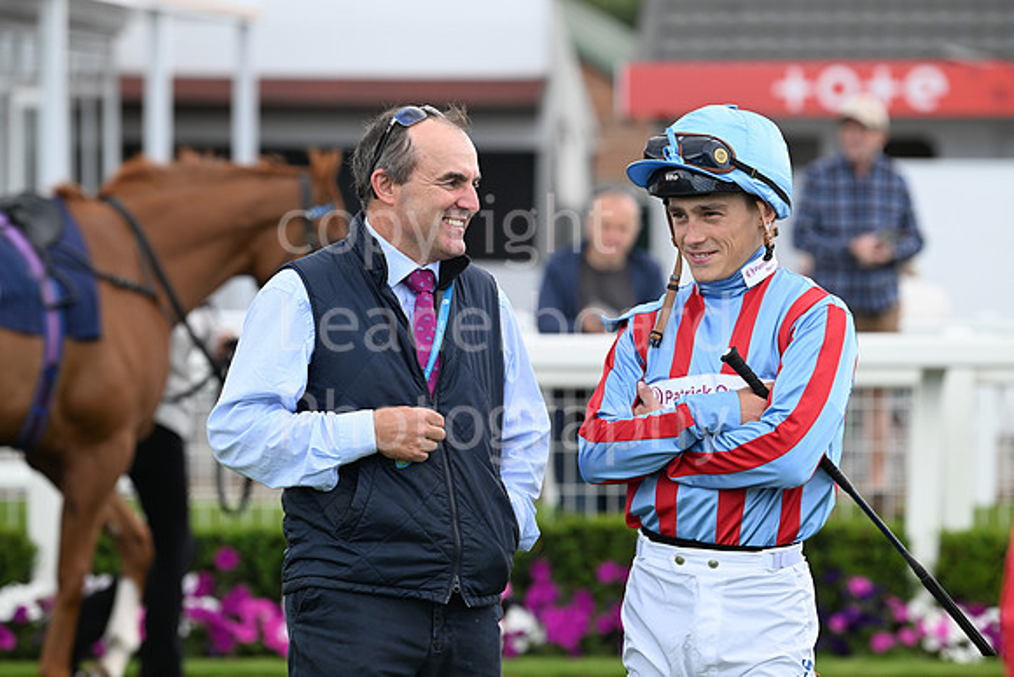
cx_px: 507
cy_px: 338
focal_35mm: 200
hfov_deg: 10.3
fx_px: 5634
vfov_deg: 6.9
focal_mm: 200
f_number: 5
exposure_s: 1/800
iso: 500
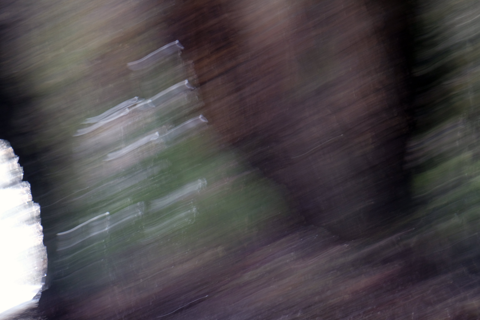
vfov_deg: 17.3
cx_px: 240
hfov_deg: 25.7
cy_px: 160
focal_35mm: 79
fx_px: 1053
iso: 800
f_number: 4
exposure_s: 1/18
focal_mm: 52.7
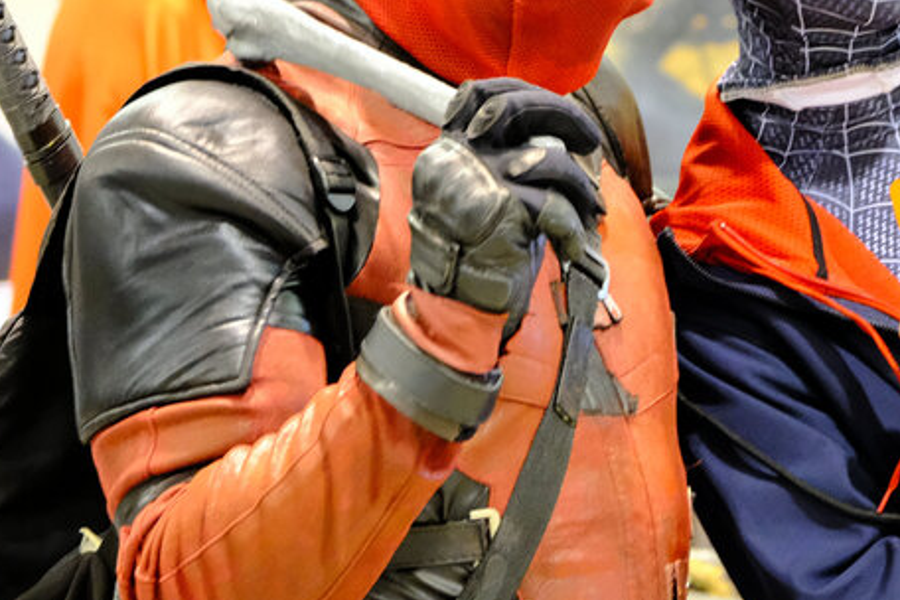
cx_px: 828
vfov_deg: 5.6
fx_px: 6100
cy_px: 12
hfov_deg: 8.4
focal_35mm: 244
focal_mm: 66
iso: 6400
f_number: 4
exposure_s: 1/20
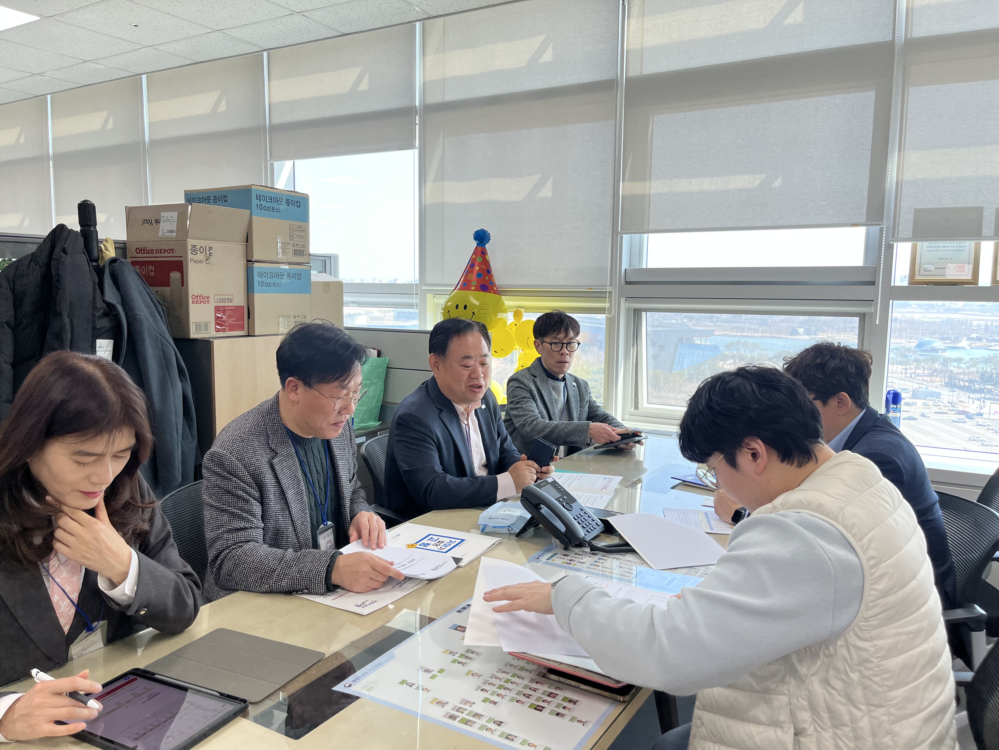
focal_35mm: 26
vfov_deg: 53.1
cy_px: 375
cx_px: 500
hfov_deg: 67.3
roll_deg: -1.1
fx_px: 750
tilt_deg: -6.8
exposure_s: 1/132
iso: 32
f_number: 1.6
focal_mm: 5.1
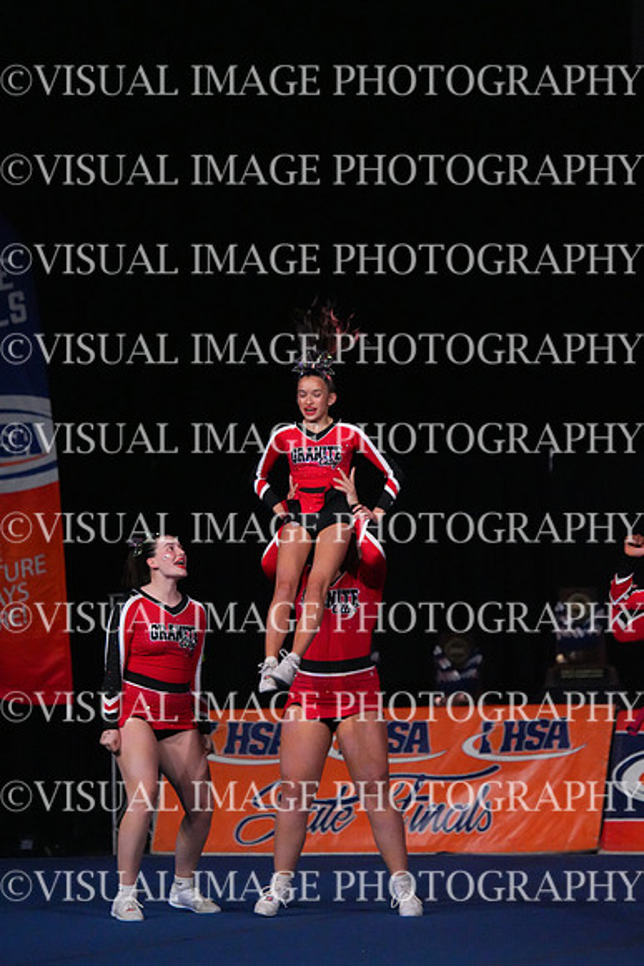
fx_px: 5899
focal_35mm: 220
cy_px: 483
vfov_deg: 9.4
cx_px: 322
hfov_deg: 6.2
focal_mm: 220
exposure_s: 1/1250
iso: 16000
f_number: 5.6
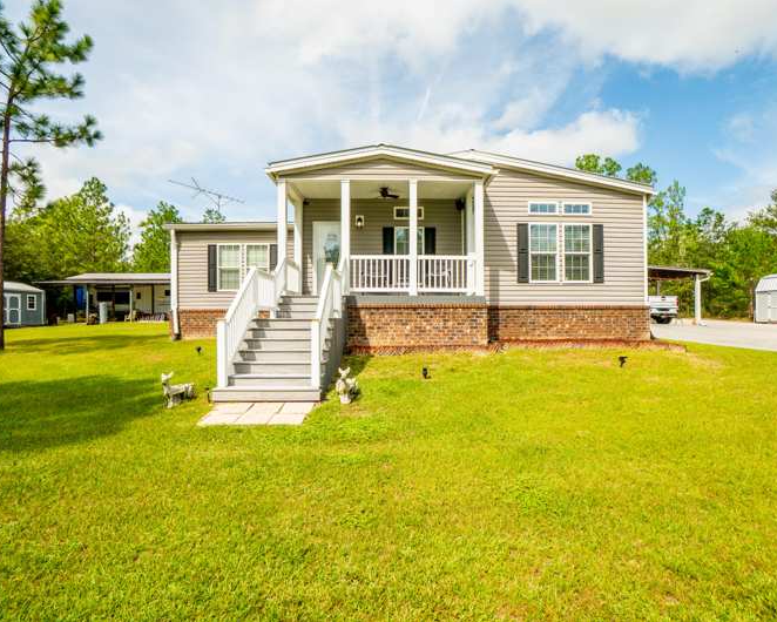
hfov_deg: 89.5
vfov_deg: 77.0
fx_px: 391
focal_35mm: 17
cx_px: 415
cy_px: 312
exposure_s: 1/250
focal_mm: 10
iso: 100
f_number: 8
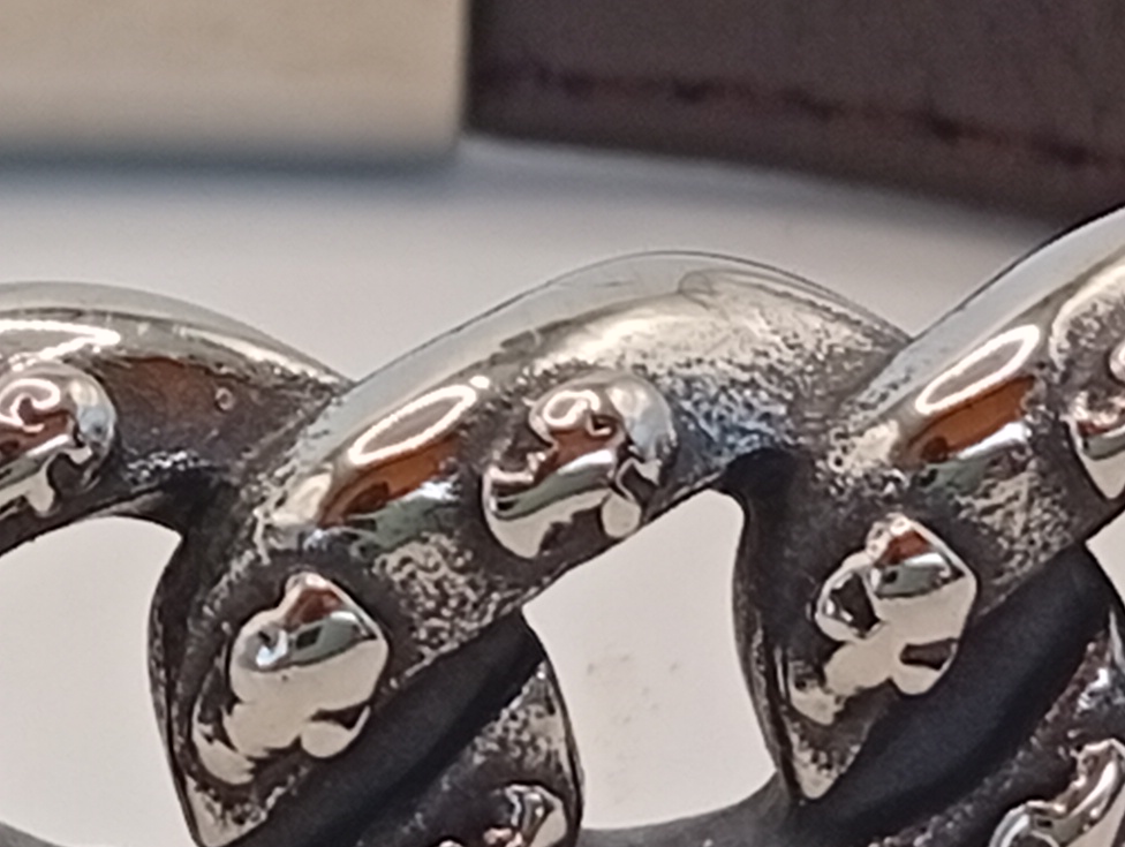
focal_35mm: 209
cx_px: -28
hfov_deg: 9.4
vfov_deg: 7.1
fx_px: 6802
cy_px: 256
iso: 50
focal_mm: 3.98
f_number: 1.8
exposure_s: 1/243
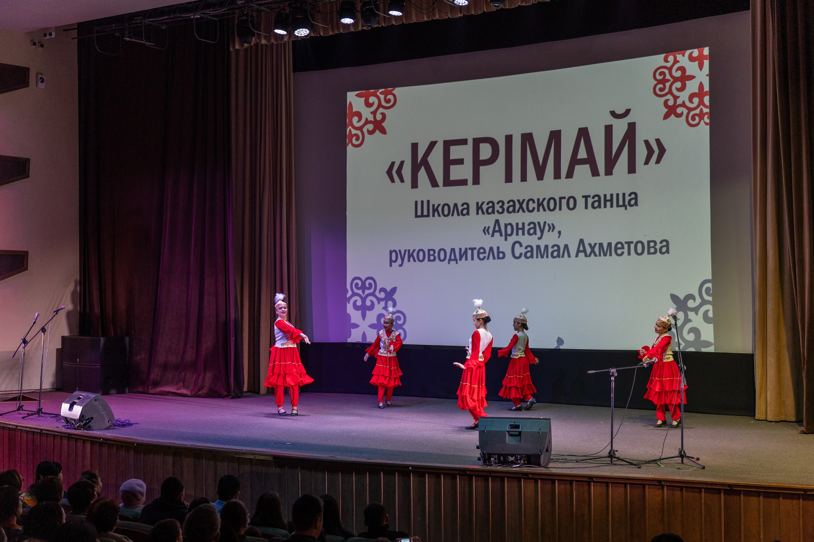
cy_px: 263
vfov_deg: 31.7
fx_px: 956
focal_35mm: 42
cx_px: 416
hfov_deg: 46.1
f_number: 3.2
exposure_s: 1/160
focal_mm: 41
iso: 1600
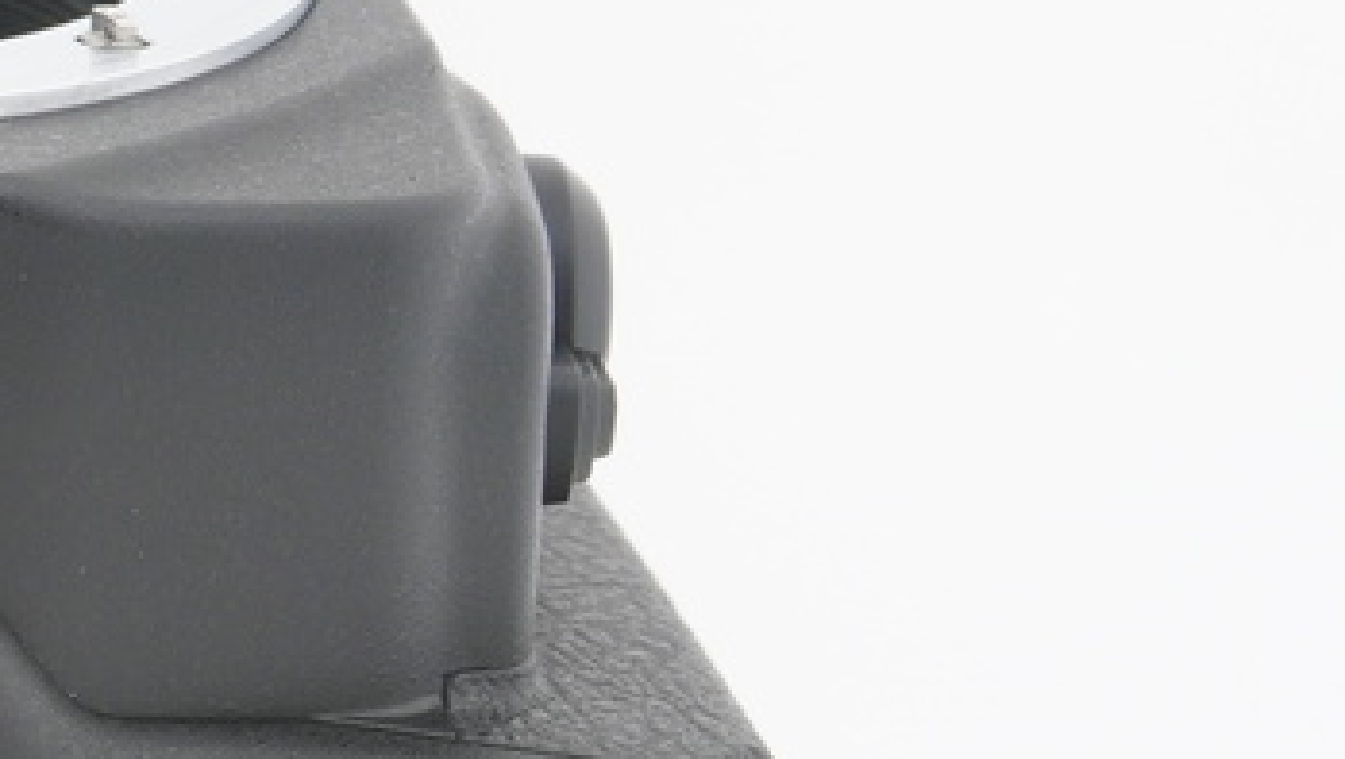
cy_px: 497
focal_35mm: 135
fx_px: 4811
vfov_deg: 9.0
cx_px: -775
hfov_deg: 14.6
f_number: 11
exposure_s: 1/2
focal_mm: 25
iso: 400
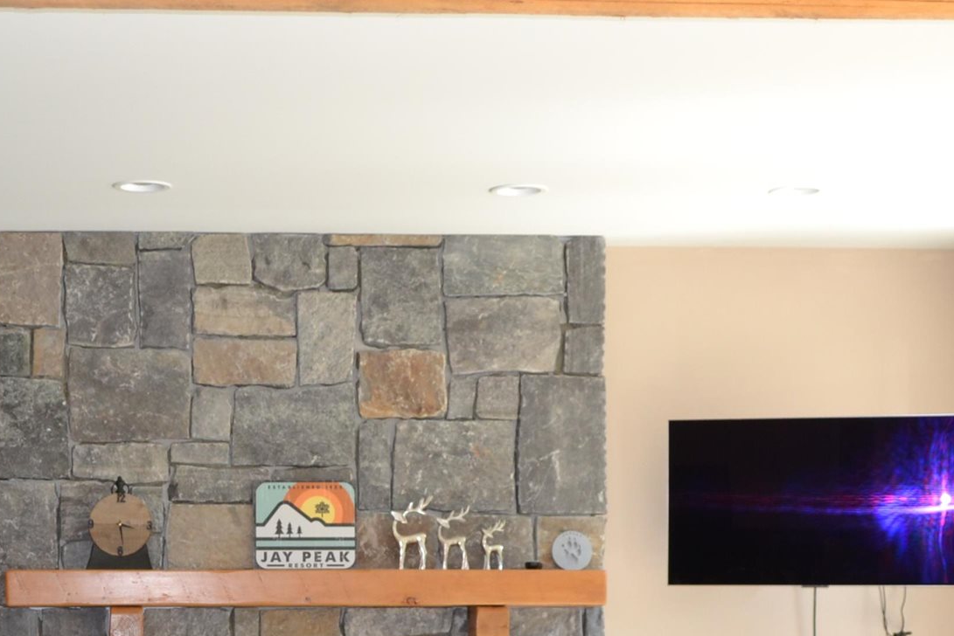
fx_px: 2014
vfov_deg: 17.5
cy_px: 657
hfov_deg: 26.5
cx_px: 311
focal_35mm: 76
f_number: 4
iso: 400
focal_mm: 18
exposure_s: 1/80
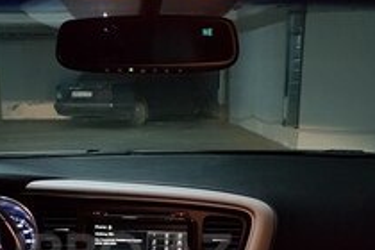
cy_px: 254
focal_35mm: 64
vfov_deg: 20.5
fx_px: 667
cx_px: 95
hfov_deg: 30.9
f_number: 1.7
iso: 640
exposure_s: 1/60
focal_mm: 4.2
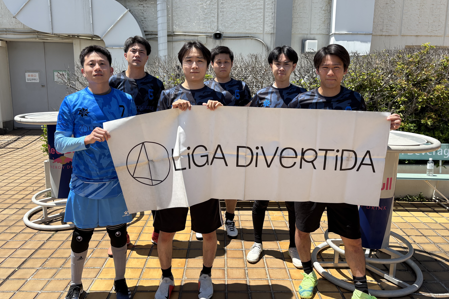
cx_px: 228
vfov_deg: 44.9
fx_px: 362
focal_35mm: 29
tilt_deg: -9.5
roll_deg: -0.5
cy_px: 138
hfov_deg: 63.7
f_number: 1.6
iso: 50
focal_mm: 5.96
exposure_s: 1/2639
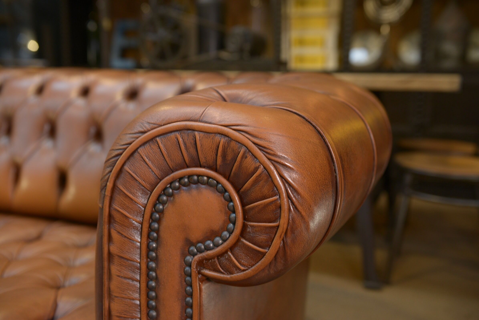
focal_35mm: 38
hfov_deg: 50.7
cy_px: 160
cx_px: 240
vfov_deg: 35.1
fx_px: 506
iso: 640
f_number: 3.5
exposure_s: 1/50
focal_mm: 38
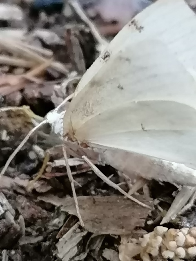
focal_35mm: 161
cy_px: 130
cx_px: 98
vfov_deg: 12.3
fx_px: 1215
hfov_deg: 9.2
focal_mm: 4.75
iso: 500
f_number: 1.8
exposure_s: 1/25
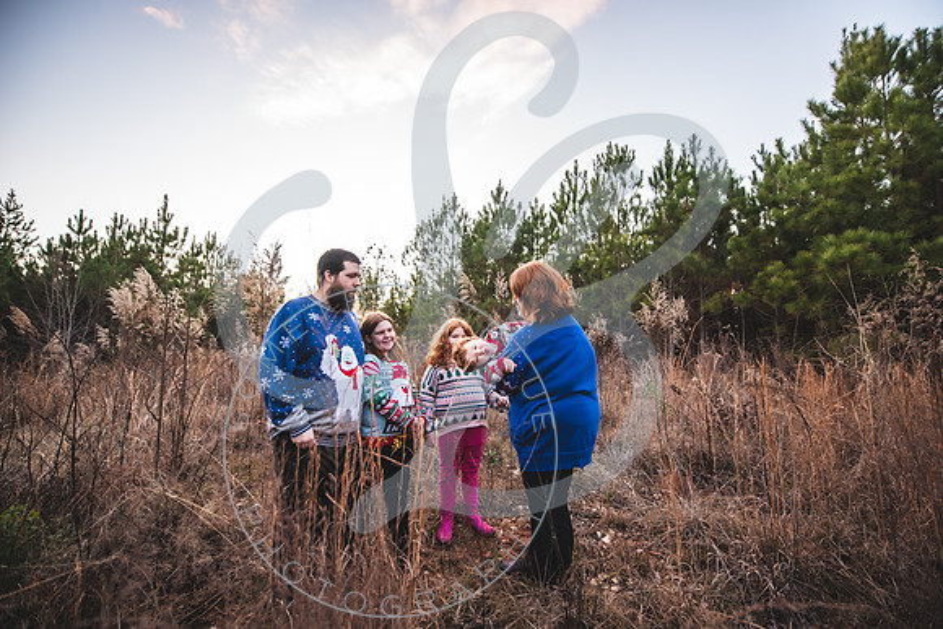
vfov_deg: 81.2
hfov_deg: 104.2
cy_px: 314
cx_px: 472
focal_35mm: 14
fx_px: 367
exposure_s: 1/320
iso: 500
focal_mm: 14
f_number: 2.8
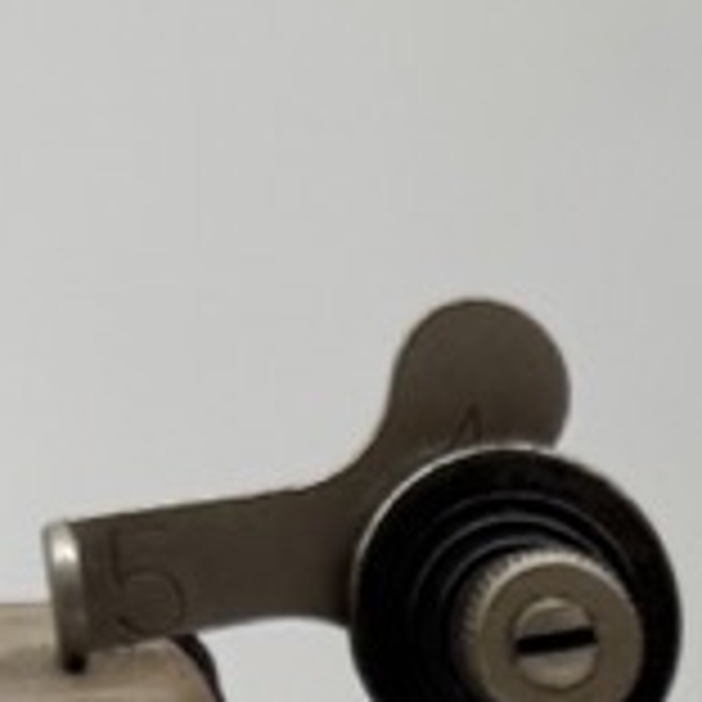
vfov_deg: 9.0
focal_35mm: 174
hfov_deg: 9.6
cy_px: 1688
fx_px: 3992
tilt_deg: -19.5
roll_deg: +1.2
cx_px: 1246
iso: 80
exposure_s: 1/522
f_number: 1.78
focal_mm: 6.76
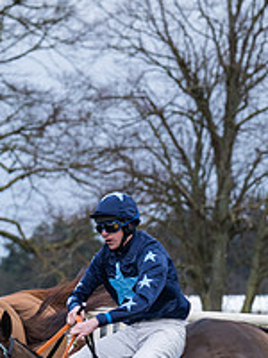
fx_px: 4656
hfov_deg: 3.3
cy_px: 320
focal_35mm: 451
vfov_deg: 4.4
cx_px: 216
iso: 400
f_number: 4.5
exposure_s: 1/1600
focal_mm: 135
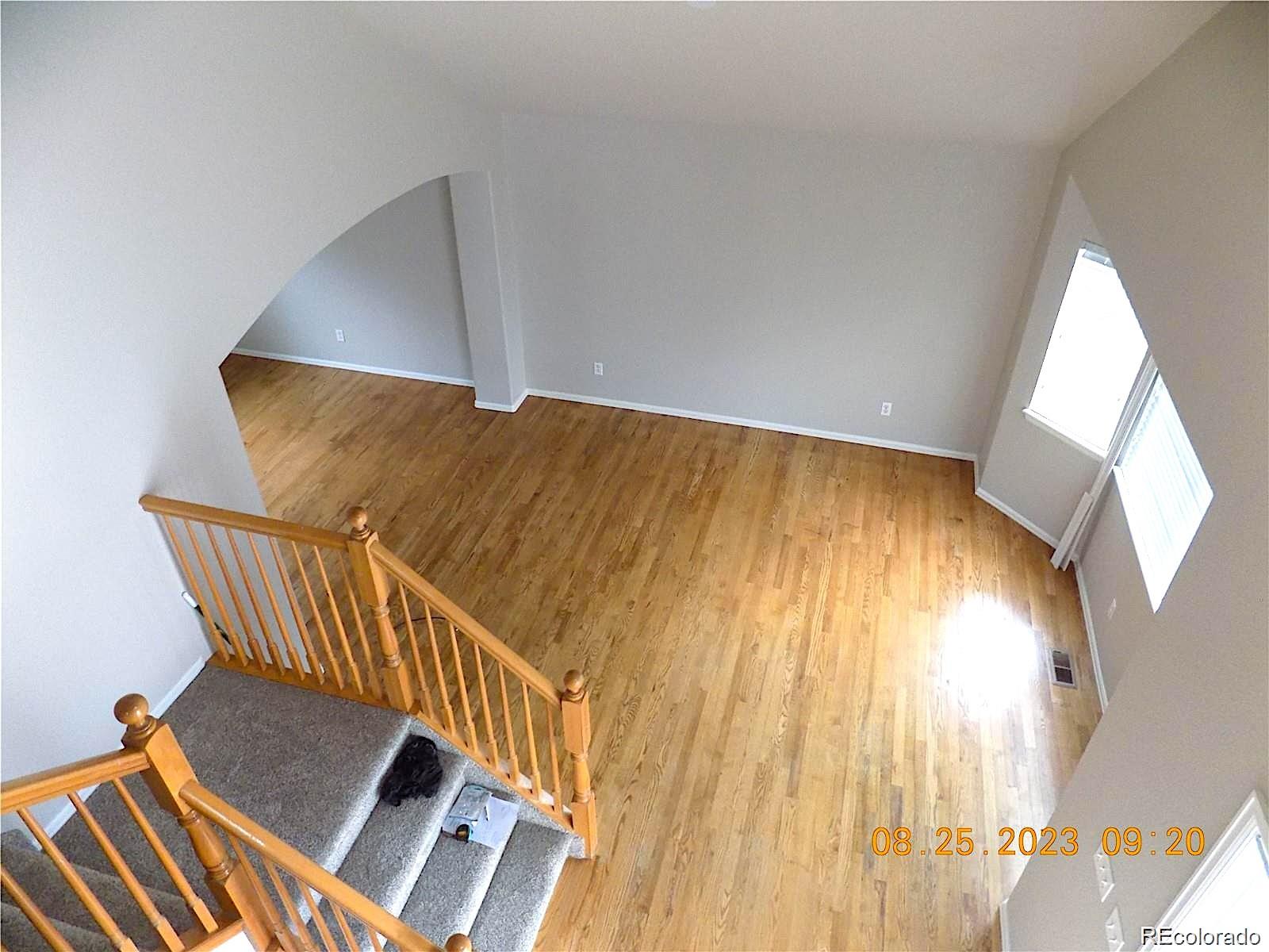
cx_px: 634
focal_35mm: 23
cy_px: 476
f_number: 3.1
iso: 250
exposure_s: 1/30
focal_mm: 4
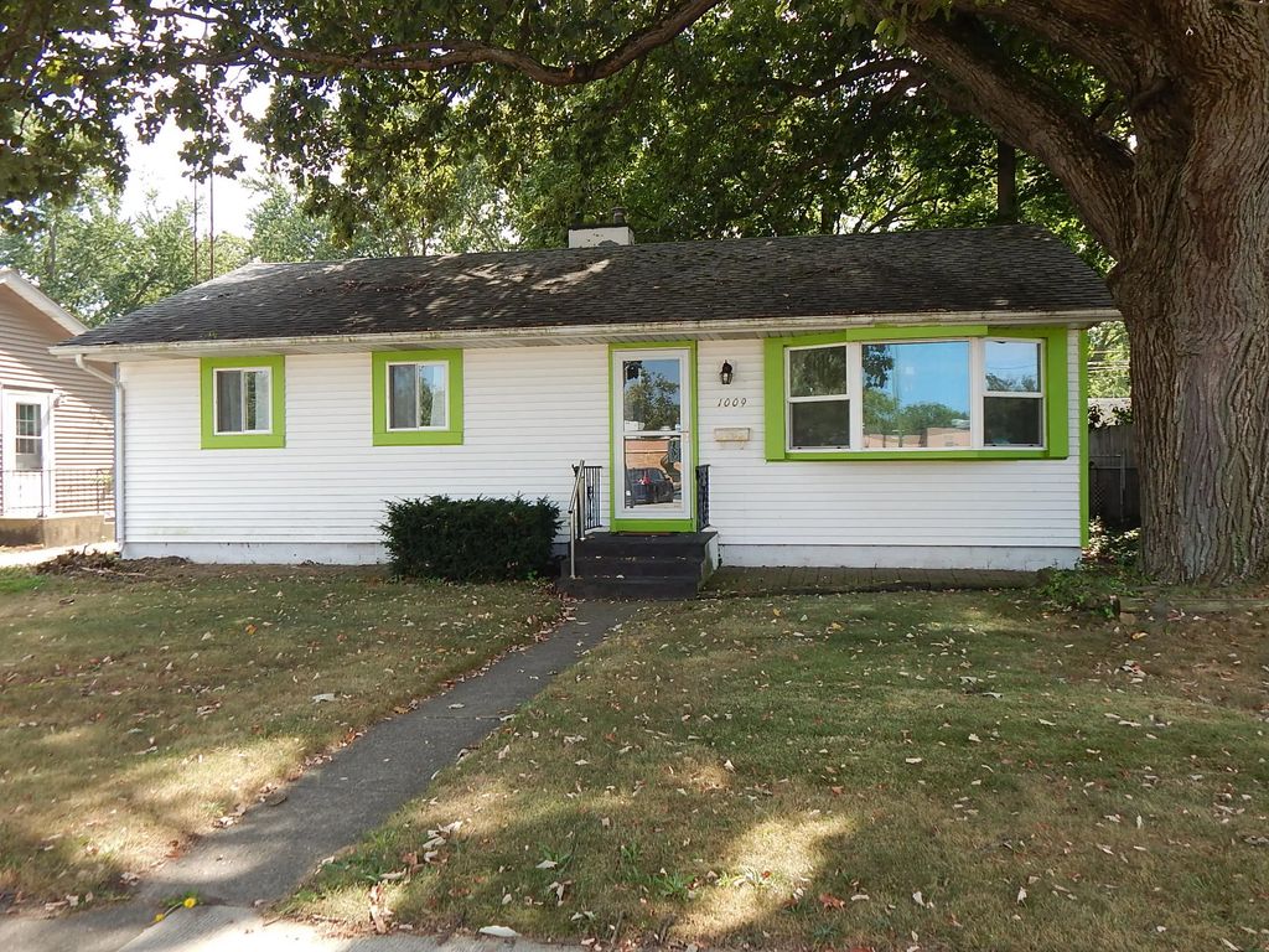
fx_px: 1026
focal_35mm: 28
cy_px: 476
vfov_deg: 49.7
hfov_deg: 63.4
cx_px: 634
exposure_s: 1/320
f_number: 3.2
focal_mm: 5.1
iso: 125
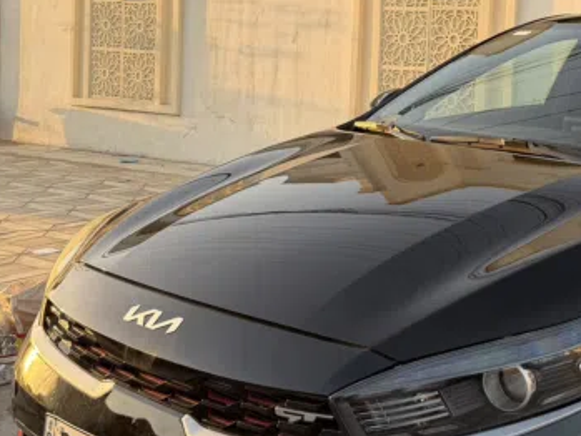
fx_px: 739
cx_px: 518
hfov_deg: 39.9
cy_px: 245
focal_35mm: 44
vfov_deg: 32.9
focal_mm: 6.76
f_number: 1.78
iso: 80
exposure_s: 1/517
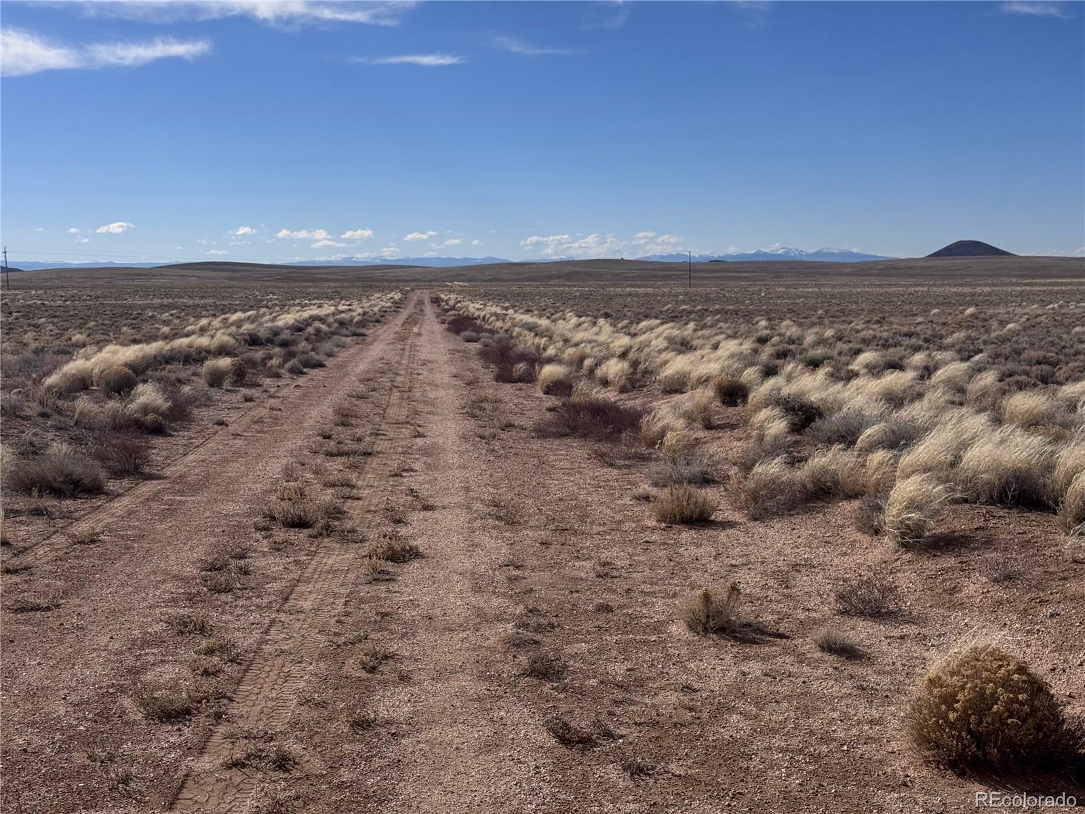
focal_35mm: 48
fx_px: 1505
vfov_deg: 30.3
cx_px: 542
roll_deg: +0.4
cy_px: 407
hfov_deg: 39.7
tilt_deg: -4.9
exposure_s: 1/9009
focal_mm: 6.76
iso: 64
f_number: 1.78
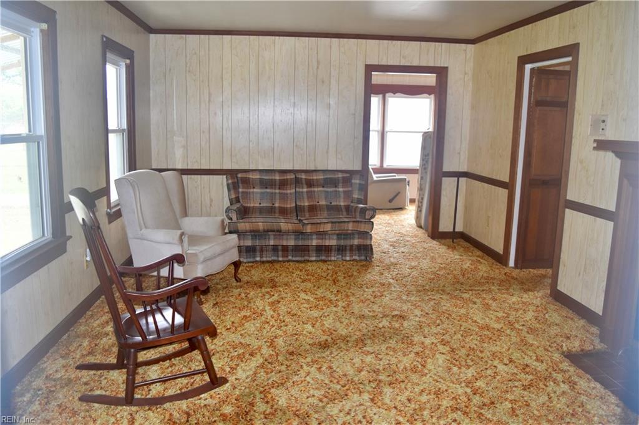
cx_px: 320
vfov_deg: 47.9
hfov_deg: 67.4
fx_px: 479
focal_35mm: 27
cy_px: 212
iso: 800
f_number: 4.5
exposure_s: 1/80
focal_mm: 18
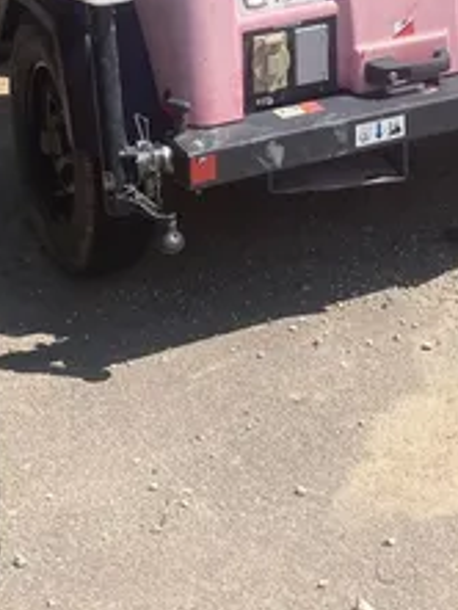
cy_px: -178
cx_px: 348
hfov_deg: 15.8
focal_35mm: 93
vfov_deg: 19.5
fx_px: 1639
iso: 20
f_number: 1.8
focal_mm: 3.99
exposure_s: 1/1946
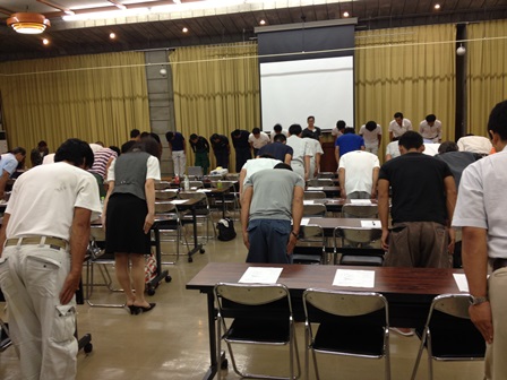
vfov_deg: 40.7
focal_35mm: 35
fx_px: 513
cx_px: 254
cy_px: 190
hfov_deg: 52.6
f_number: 2.4
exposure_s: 1/20
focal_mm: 4.28
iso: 80
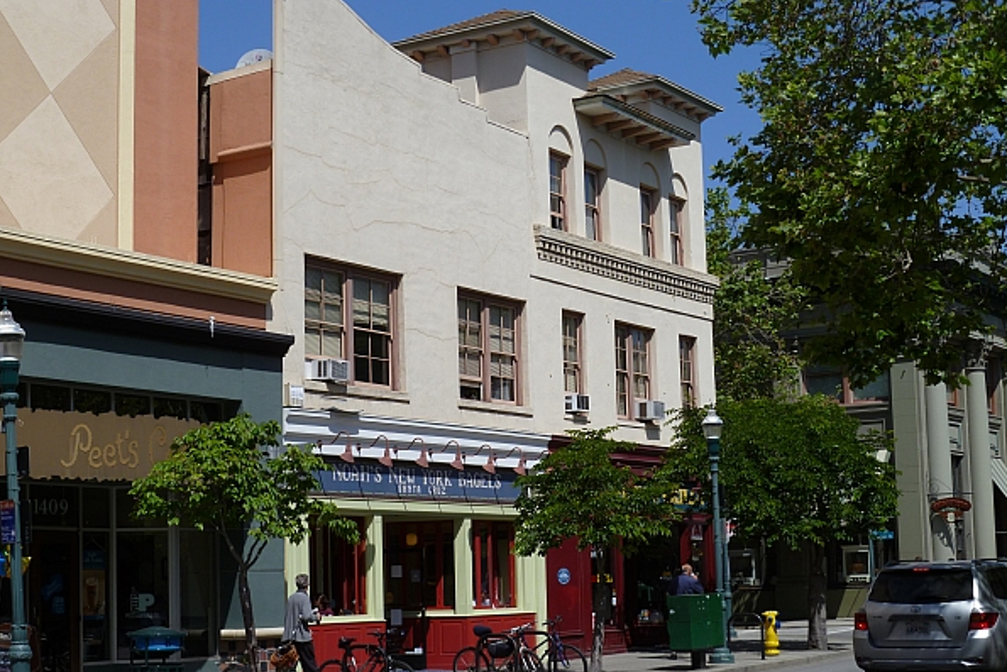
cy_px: 364
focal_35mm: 64
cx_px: 501
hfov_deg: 31.4
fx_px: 1791
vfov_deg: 21.2
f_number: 4.1
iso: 80
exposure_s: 1/800
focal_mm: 10.9
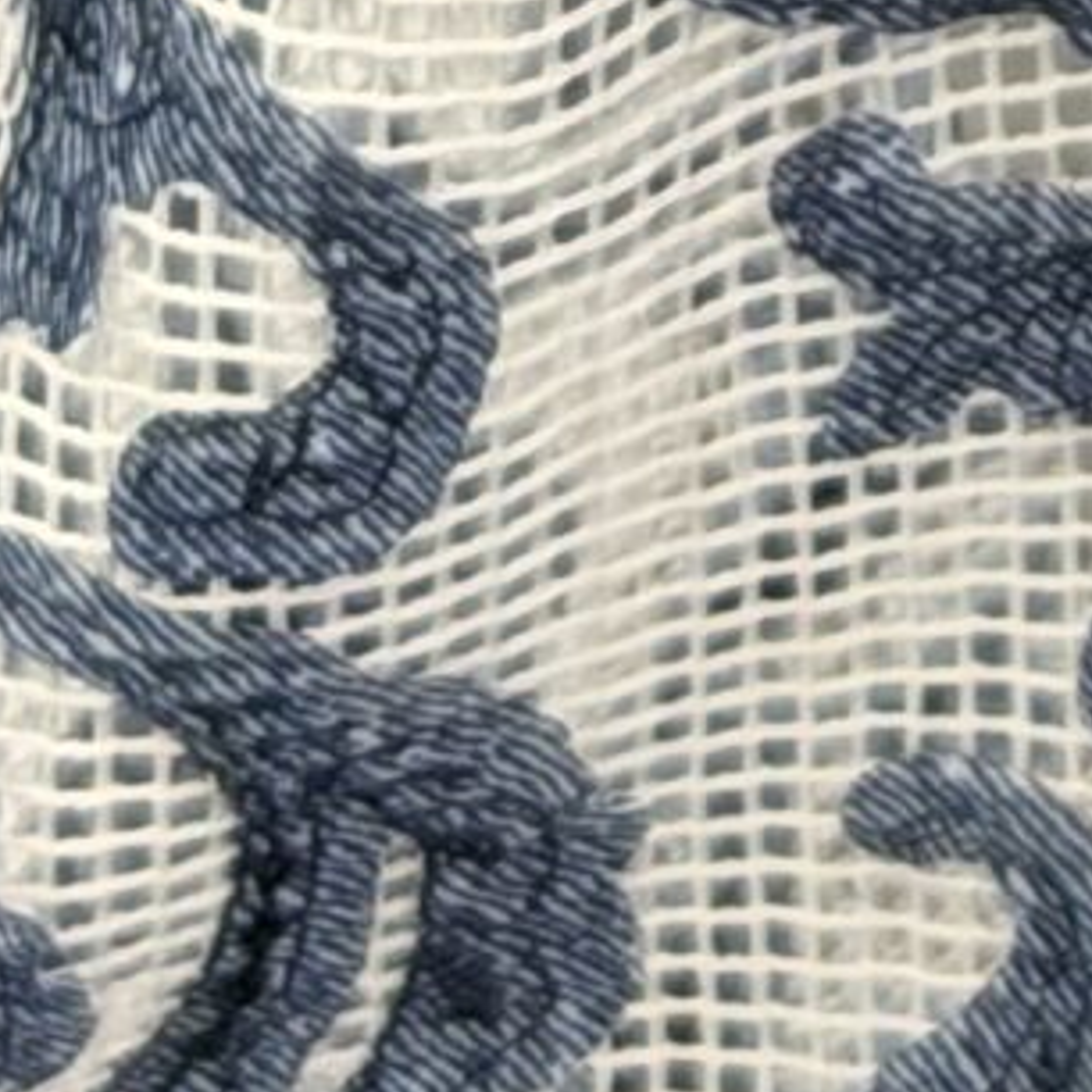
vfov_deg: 4.7
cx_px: 2876
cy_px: -1988
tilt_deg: -49.8
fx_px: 12670
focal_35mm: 355
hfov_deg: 4.8
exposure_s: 1/100
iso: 80
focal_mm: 6.76
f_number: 1.78
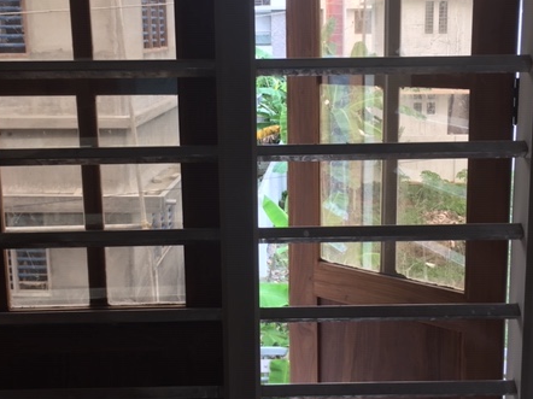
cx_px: 283
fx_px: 646
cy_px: 135
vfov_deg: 34.0
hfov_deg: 44.8
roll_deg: +1.1
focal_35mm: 42
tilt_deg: -10.0
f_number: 2.2
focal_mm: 4.15
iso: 25
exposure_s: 1/100
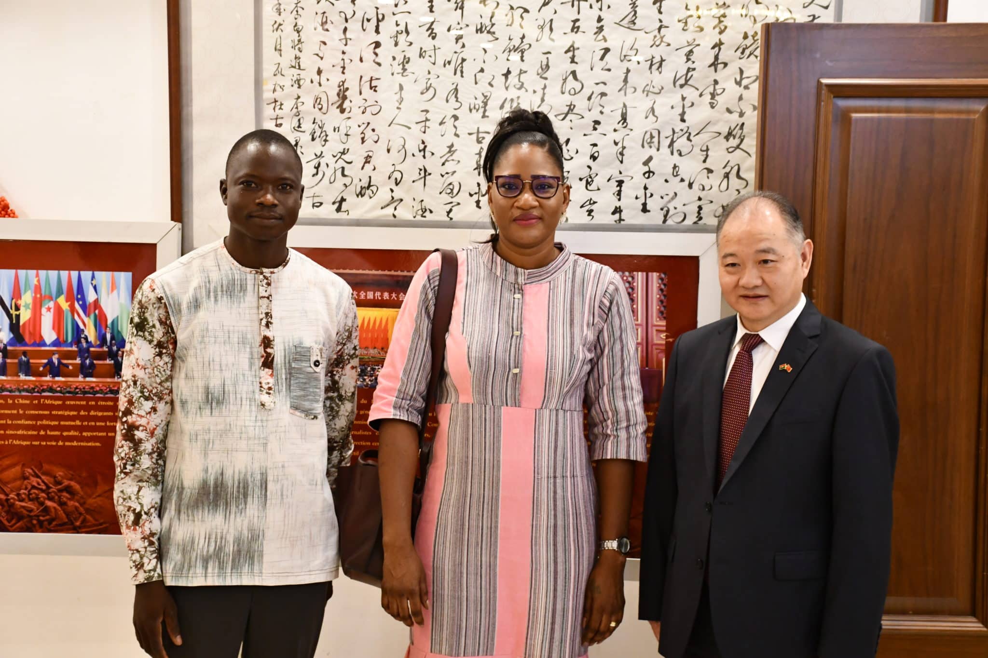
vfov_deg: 22.6
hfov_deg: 33.4
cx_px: 494
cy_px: 329
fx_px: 1646
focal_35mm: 60
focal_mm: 40
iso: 3200
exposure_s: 1/80
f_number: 4.5
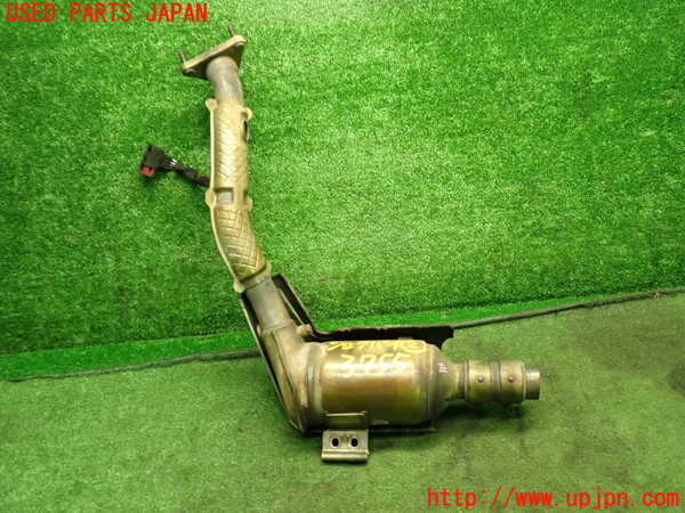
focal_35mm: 36
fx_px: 712
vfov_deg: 39.7
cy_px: 256
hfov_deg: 51.4
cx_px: 342
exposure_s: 1/40
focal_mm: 6.37
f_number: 2.5
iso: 400
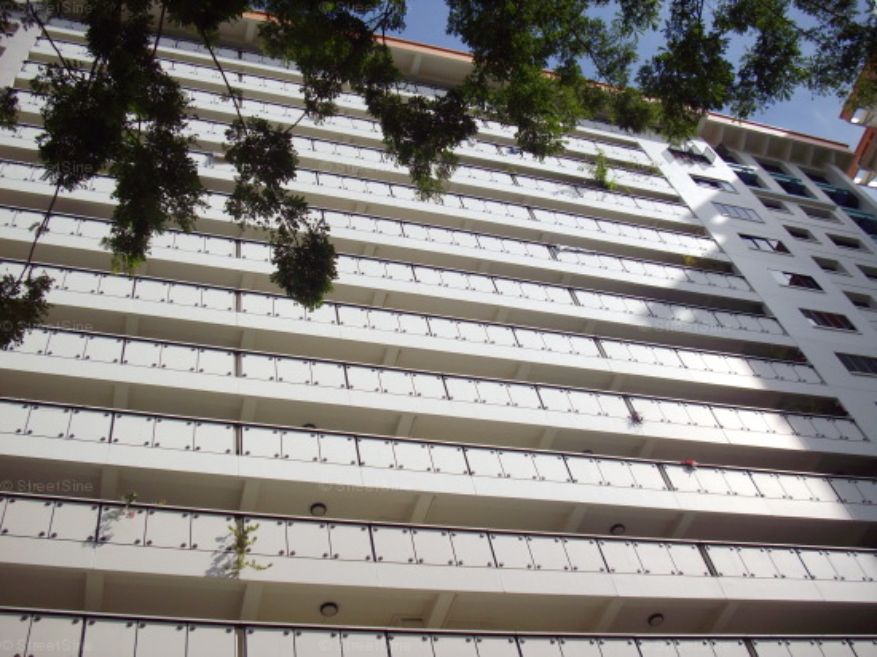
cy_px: 328
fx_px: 937
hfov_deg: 50.2
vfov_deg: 38.6
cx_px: 438
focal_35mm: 37
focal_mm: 6.2
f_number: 5.6
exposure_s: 1/500
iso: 80
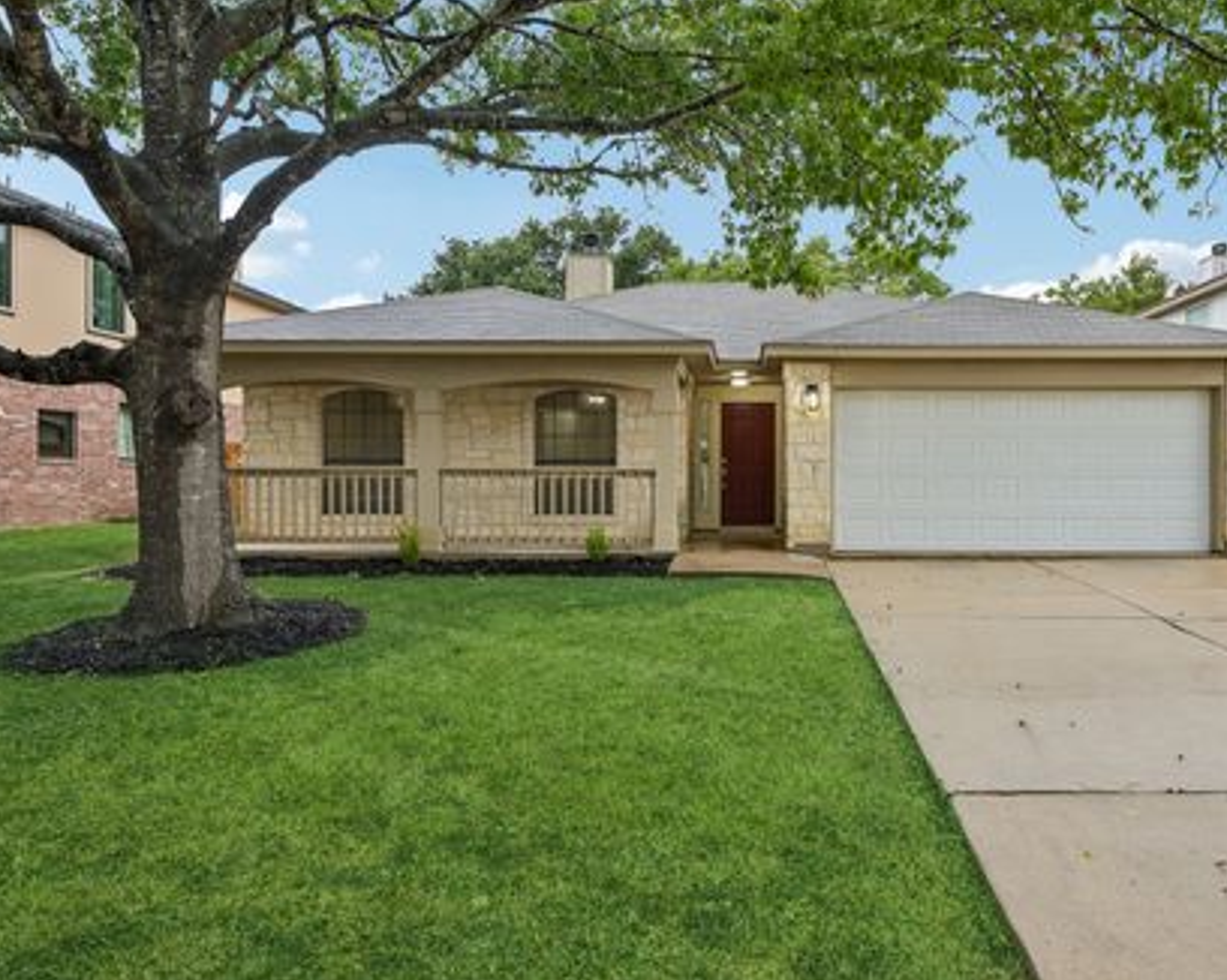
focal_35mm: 23
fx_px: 835
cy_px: 485
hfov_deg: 71.9
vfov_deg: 60.8
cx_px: 737
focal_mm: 20
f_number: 6.7
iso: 110
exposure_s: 1/20
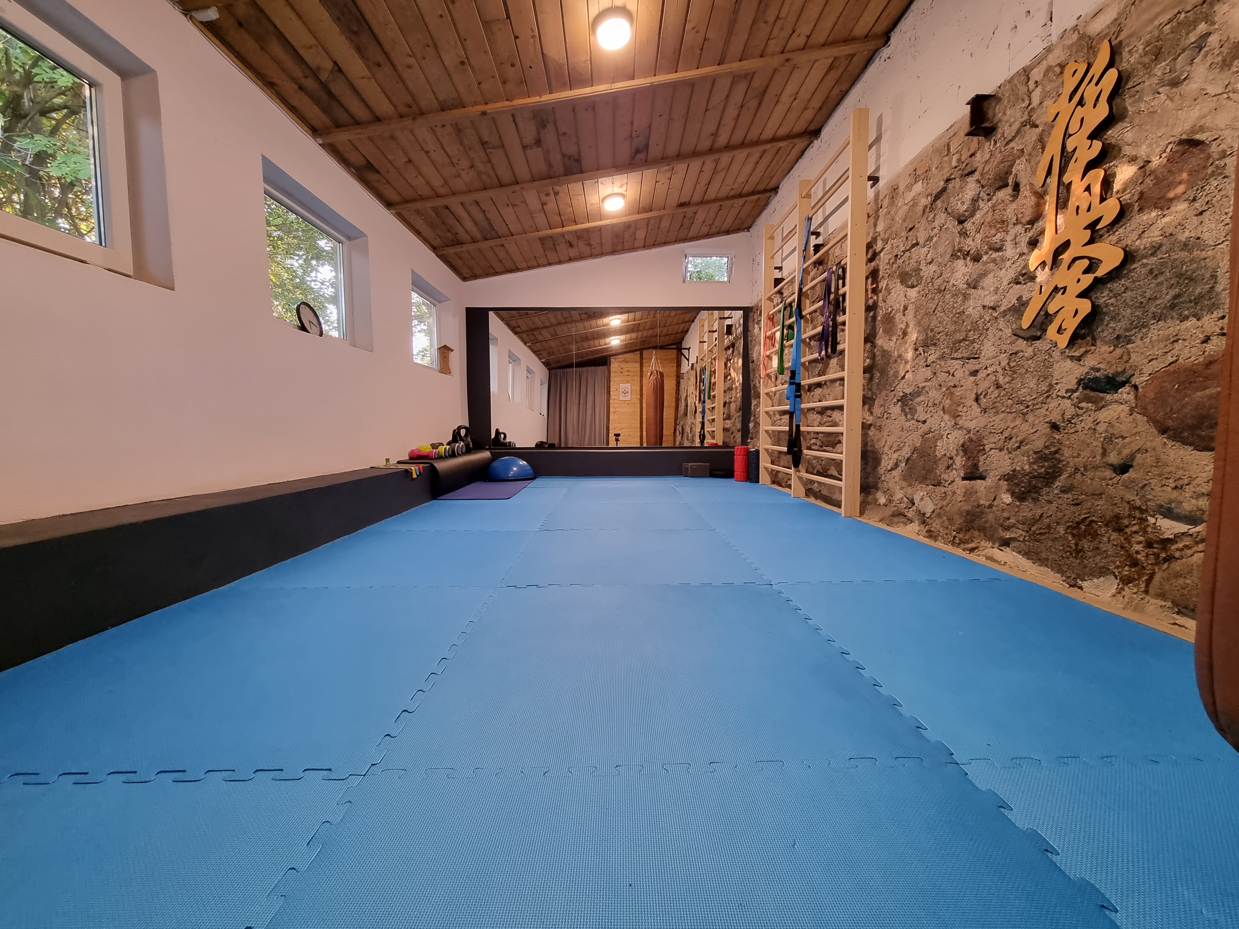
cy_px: 464
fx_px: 465
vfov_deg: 89.9
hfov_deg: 106.2
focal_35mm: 13
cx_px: 620
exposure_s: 1/33
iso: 500
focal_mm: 2.2
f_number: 2.2
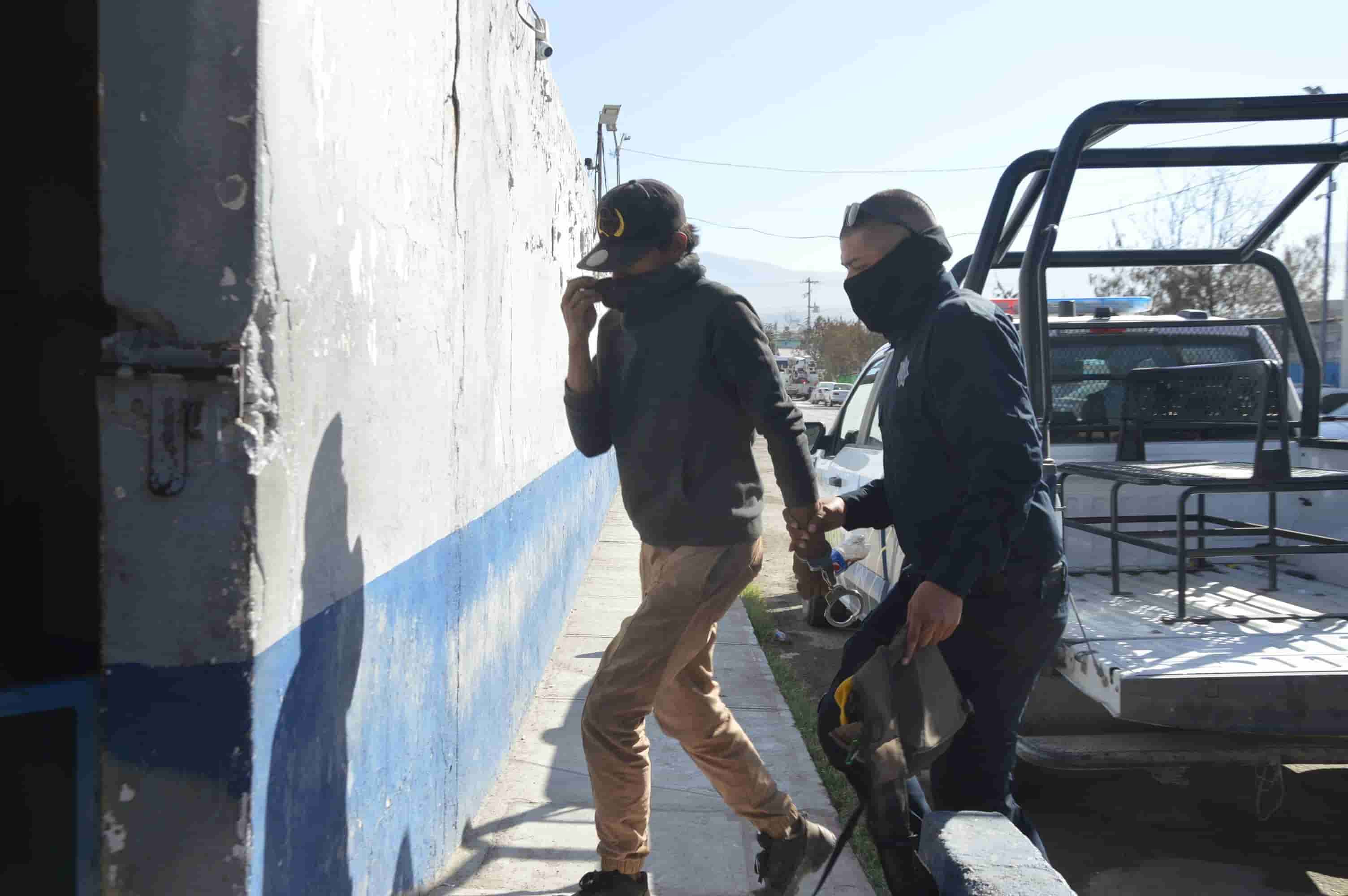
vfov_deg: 35.4
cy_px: 448
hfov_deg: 51.3
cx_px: 674
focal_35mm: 38
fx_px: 1403
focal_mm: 25
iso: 100
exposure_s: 1/200
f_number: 7.1
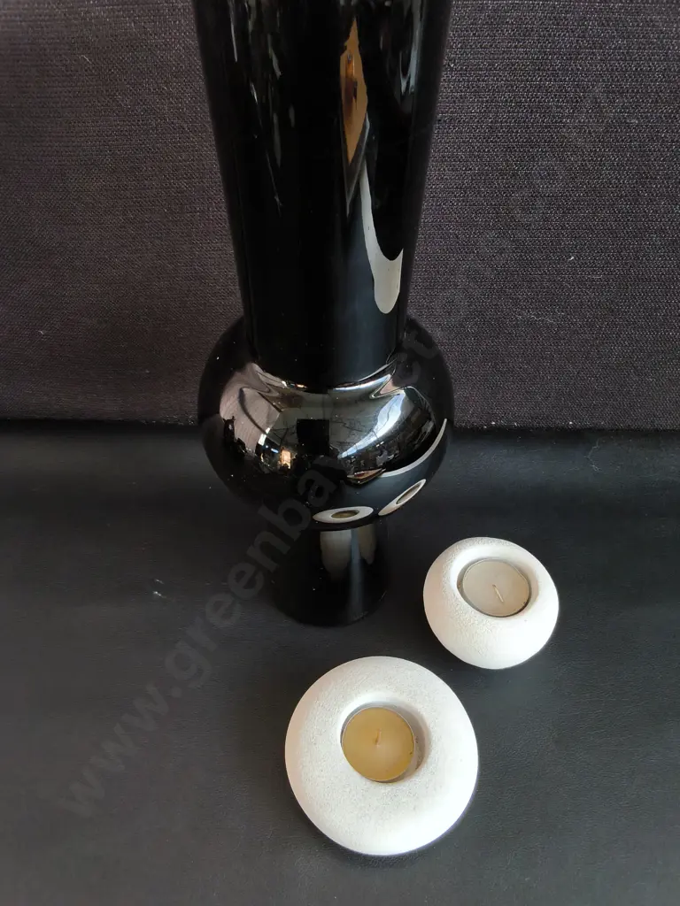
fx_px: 707
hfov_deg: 51.4
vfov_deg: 65.3
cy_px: 453
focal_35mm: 27
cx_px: 340
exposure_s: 1/120
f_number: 2
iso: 80
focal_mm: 2.87
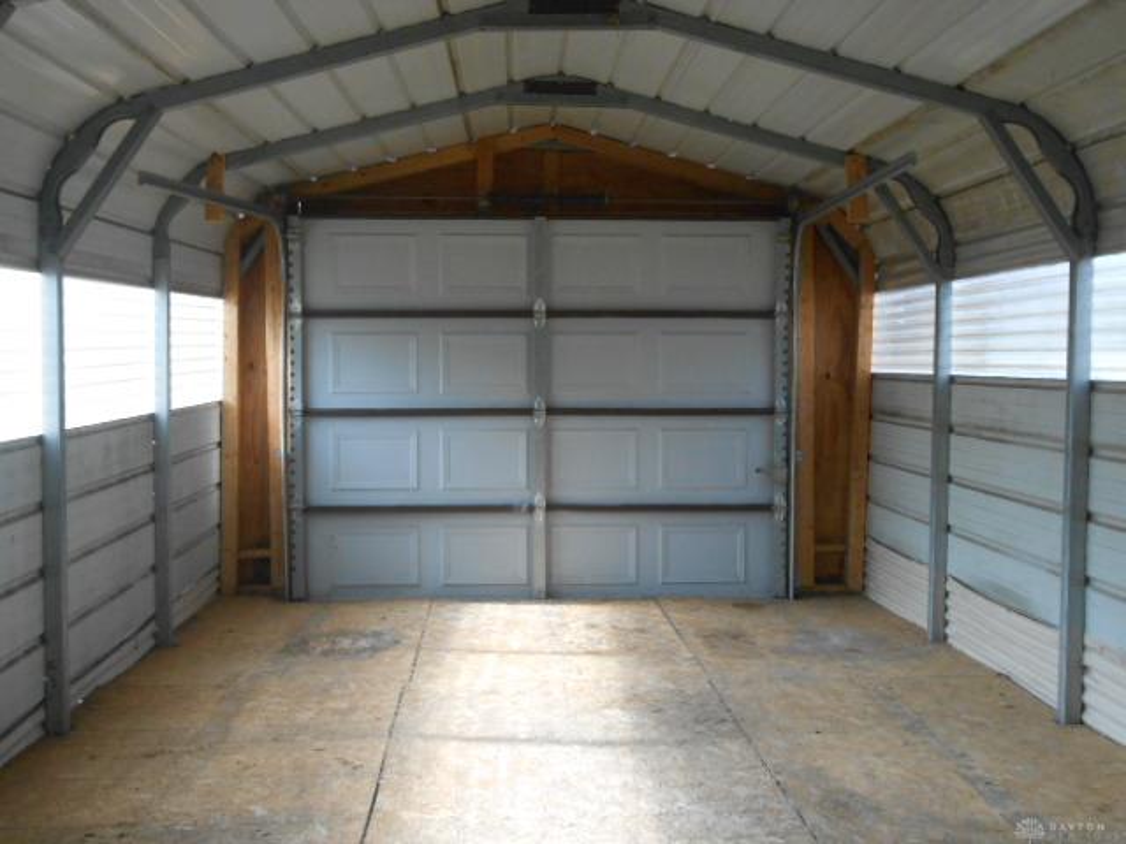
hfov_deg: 42.9
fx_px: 1431
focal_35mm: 44
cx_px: 563
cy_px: 422
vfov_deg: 32.9
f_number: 4.5
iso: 400
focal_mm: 7.8
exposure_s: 1/250
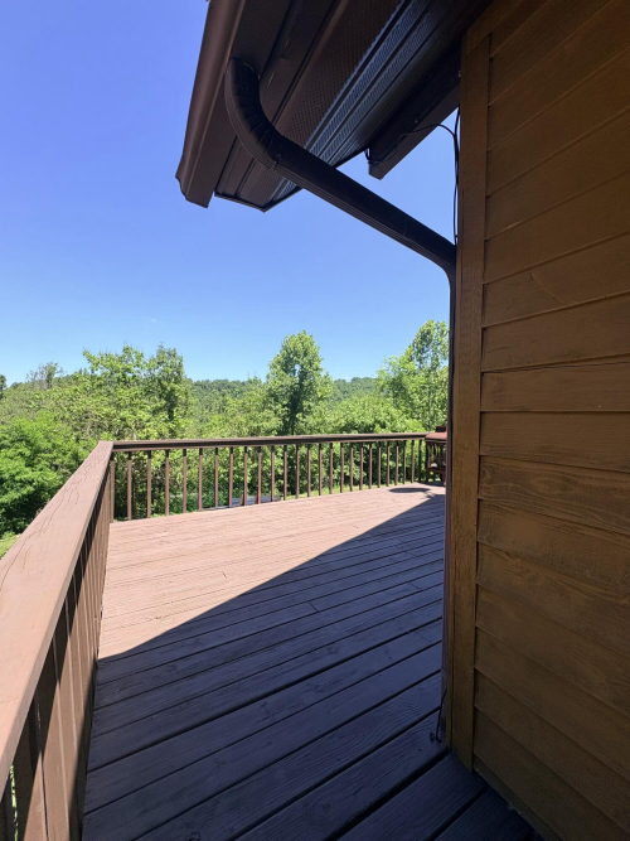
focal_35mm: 14
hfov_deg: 85.7
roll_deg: -1.2
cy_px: 420
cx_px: 315
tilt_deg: +0.0
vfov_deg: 102.1
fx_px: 340
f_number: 2.2
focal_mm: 2.22
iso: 50
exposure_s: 1/1160
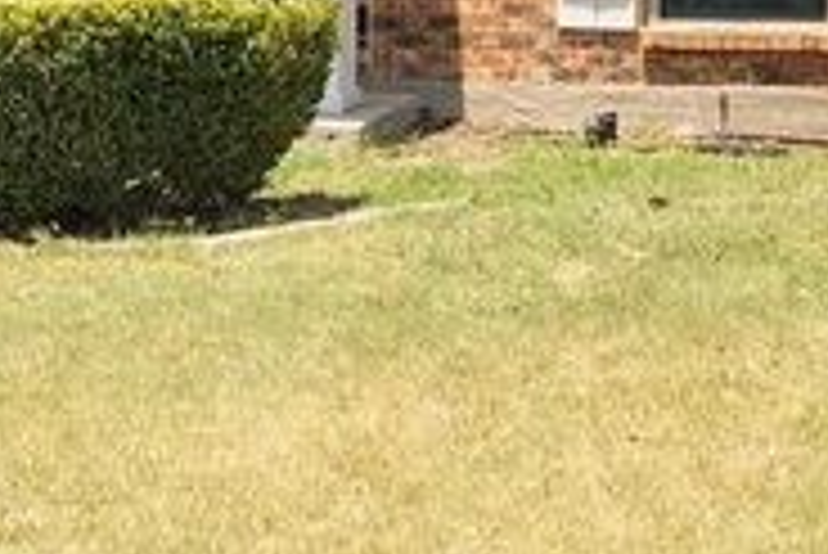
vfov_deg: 10.3
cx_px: 472
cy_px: 90
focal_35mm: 133
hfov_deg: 15.4
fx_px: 3061
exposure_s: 1/1628
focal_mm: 5.4
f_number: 1.8
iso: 20
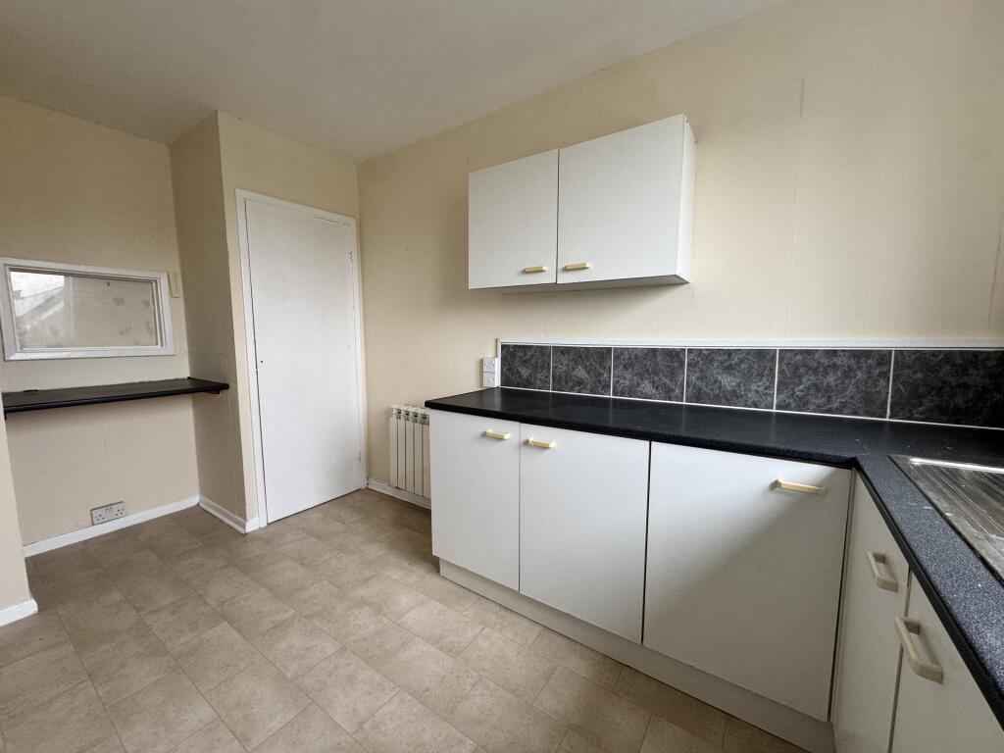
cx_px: 502
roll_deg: +0.1
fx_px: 406
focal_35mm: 14
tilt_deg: -5.9
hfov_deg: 102.1
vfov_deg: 85.7
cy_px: 376
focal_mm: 2.22
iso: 160
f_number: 2.2
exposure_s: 1/99
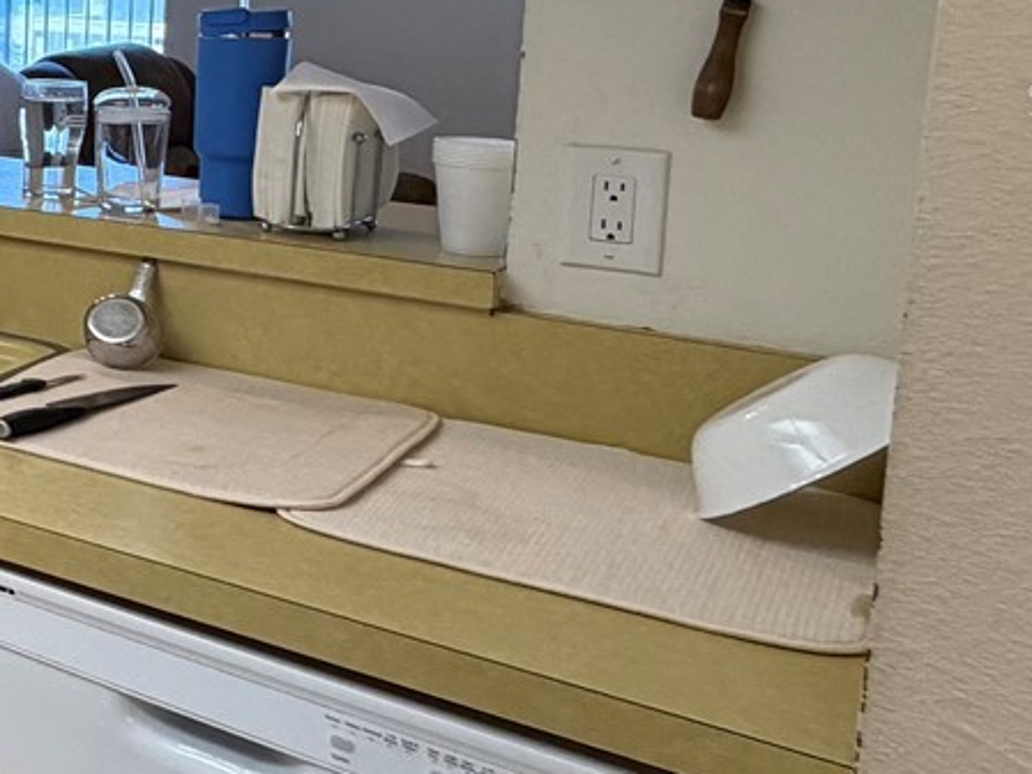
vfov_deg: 28.2
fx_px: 1491
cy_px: 99
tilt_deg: -6.9
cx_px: -599
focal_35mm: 50
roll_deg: +1.1
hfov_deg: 25.7
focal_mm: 2.22
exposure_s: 1/120
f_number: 2.2
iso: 160
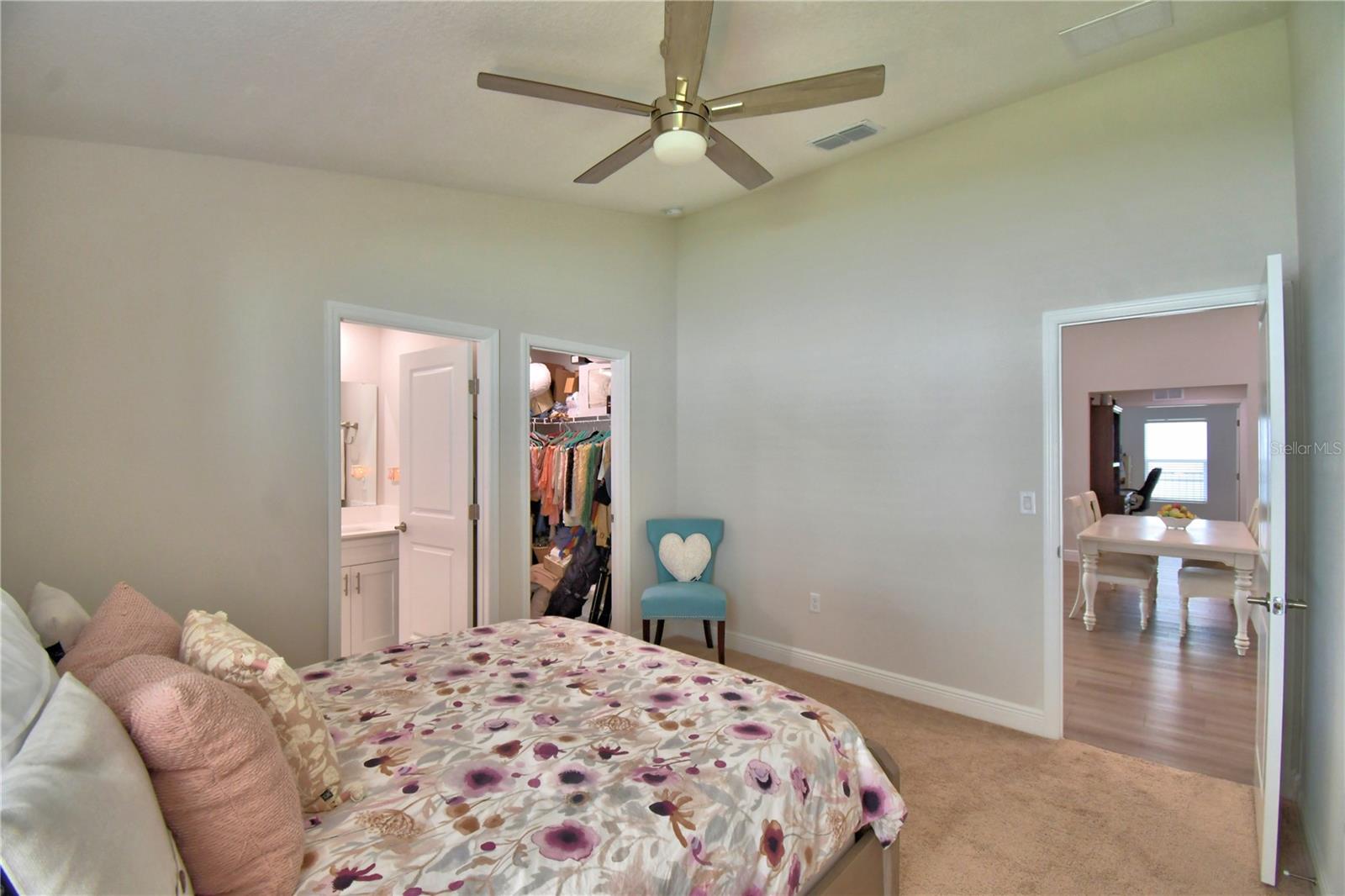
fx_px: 560
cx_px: 672
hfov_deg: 100.4
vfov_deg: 77.3
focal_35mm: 15
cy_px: 448
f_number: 4.5
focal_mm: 10
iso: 400
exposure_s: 1/80
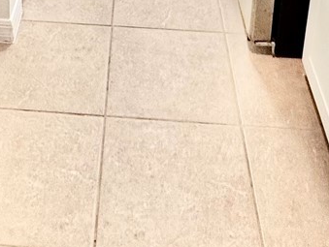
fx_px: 628
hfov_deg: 29.1
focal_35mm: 66
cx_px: 104
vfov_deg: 16.8
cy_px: -243
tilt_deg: -14.2
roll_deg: -1.0
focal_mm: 2.22
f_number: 2.2
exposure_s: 1/125
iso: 100
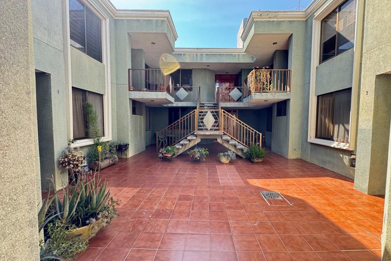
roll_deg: -1.2
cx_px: 206
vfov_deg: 73.7
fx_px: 174
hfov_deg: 96.7
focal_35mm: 16
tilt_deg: -3.9
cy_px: 133
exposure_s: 1/189
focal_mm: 2.22
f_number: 2.2
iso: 40
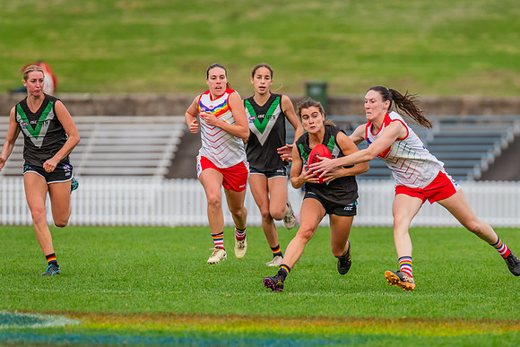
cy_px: 193
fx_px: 6688
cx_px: 314
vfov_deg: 3.0
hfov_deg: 4.5
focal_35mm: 463
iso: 800
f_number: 5.6
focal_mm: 380
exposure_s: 1/1000
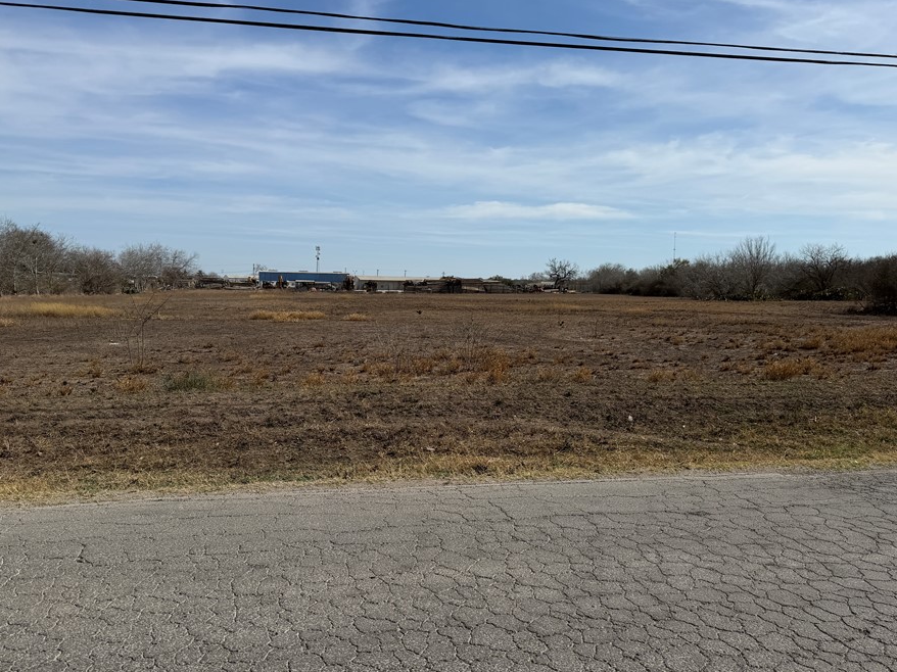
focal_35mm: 28
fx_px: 725
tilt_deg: -3.3
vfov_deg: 49.7
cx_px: 456
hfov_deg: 63.5
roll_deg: -2.2
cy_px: 337
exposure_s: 1/9091
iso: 80
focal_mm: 6.76
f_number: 1.78
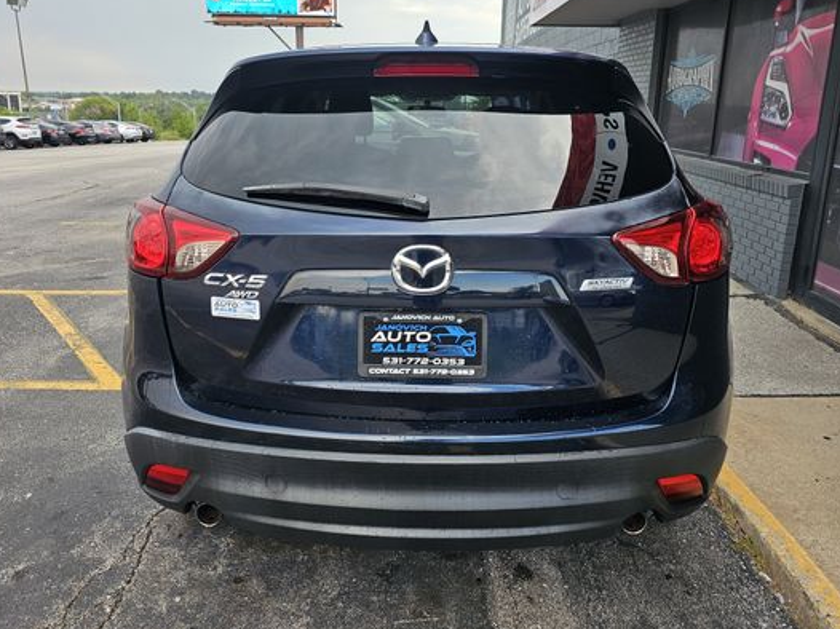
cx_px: 415
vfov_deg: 49.5
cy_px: 257
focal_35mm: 28
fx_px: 679
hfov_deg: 63.5
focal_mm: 6.3
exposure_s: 1/180
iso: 20
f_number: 1.7
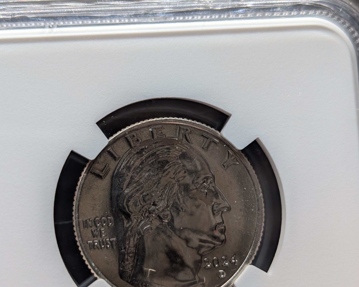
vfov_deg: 23.8
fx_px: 680
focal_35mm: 64
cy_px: 157
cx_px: 180
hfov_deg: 29.6
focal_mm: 6.9
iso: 84
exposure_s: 1/123
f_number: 1.68
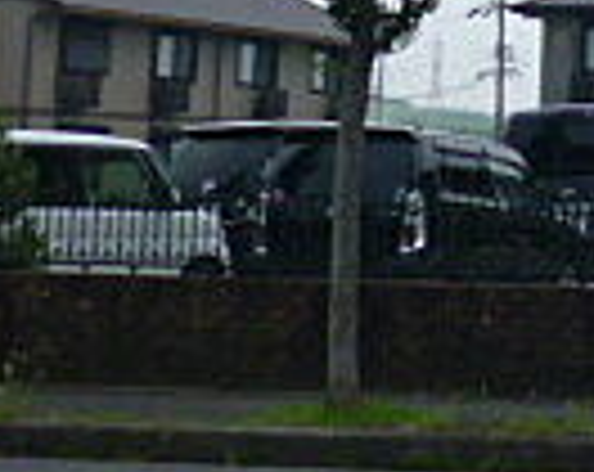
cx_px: 896
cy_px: -171
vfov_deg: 13.0
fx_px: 2000
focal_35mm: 114
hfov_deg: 15.5
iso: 100
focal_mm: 4.3
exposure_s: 1/160
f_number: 9
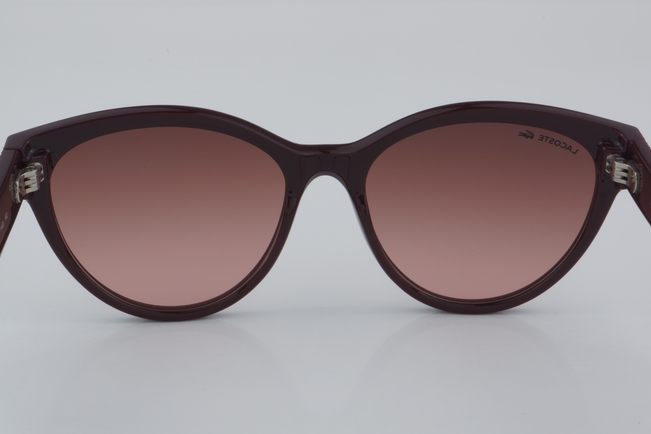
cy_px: 217
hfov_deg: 27.0
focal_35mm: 75
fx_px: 1356
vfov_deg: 18.2
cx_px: 326
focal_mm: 50
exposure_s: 1/4
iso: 100
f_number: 32
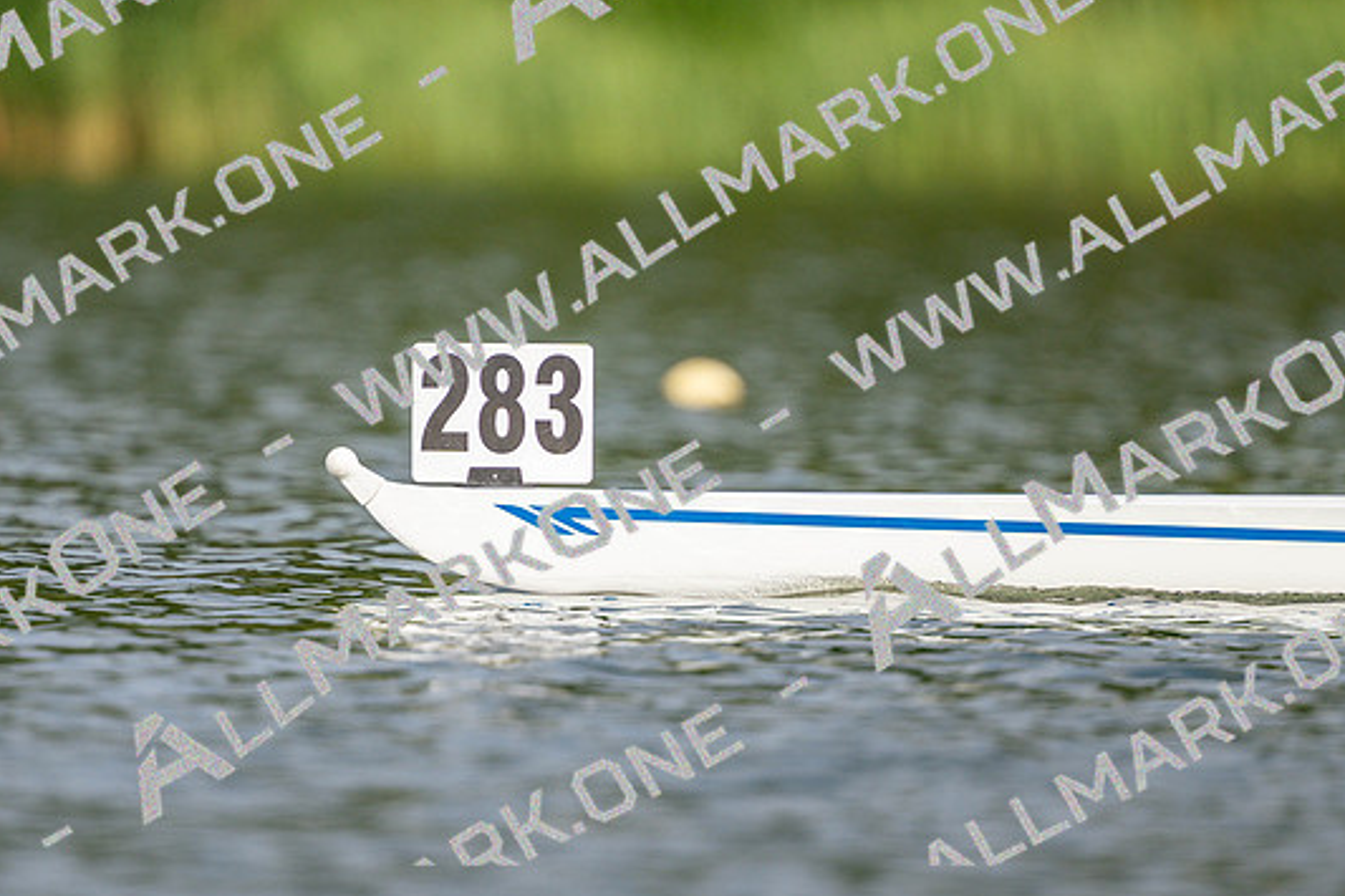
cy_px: 433
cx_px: 646
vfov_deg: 1.4
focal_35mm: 980
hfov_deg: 2.1
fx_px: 36600
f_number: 4
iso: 160
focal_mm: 600
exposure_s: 1/2500
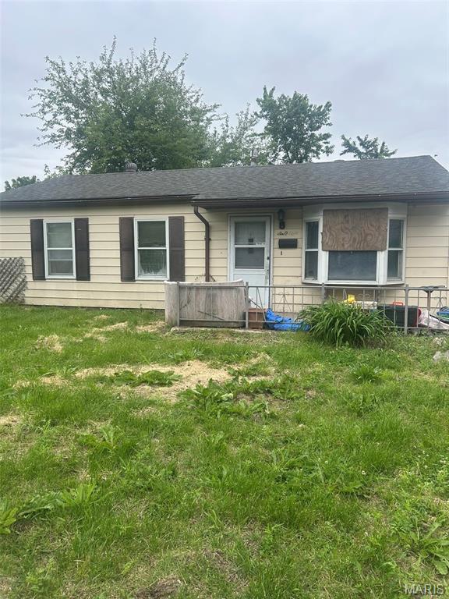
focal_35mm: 26
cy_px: 300
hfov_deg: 53.1
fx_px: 450
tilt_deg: -4.3
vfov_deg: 67.3
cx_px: 224
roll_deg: +0.9
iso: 50
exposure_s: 1/2353
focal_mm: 5.7
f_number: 1.5
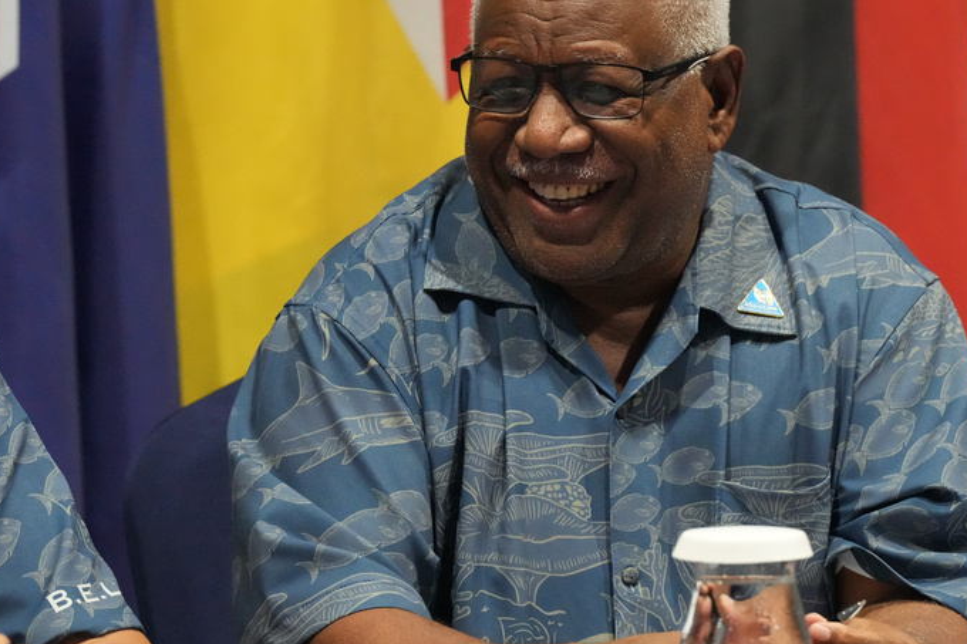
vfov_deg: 4.6
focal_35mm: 301
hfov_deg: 6.8
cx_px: 594
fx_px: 8083
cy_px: 279
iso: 12800
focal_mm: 200
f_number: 5.6
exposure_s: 1/160
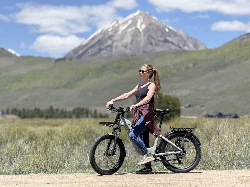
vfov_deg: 12.3
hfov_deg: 16.4
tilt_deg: +2.2
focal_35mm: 120
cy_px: 94
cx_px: 125
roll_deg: -0.2
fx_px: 867
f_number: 2.8
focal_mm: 15.66
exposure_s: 1/1206
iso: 64
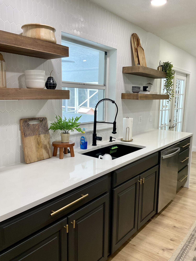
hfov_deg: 48.2
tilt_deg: -8.8
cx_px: 98
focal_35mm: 29
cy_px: 130
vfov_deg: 61.7
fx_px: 219
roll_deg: -1.7
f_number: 1.8
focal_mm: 3
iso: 40
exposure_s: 1/60
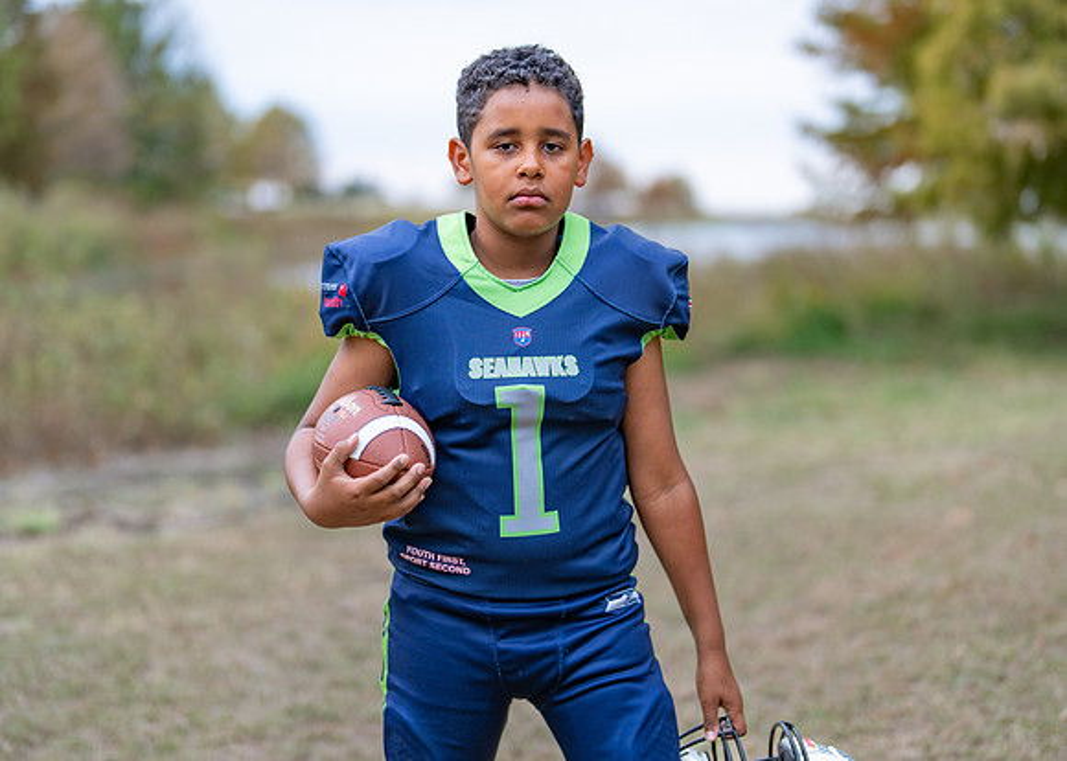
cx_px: 512
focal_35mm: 60
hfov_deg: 32.8
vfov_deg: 23.7
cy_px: 356
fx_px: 1815
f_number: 1.2
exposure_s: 1/800
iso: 100
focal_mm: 50
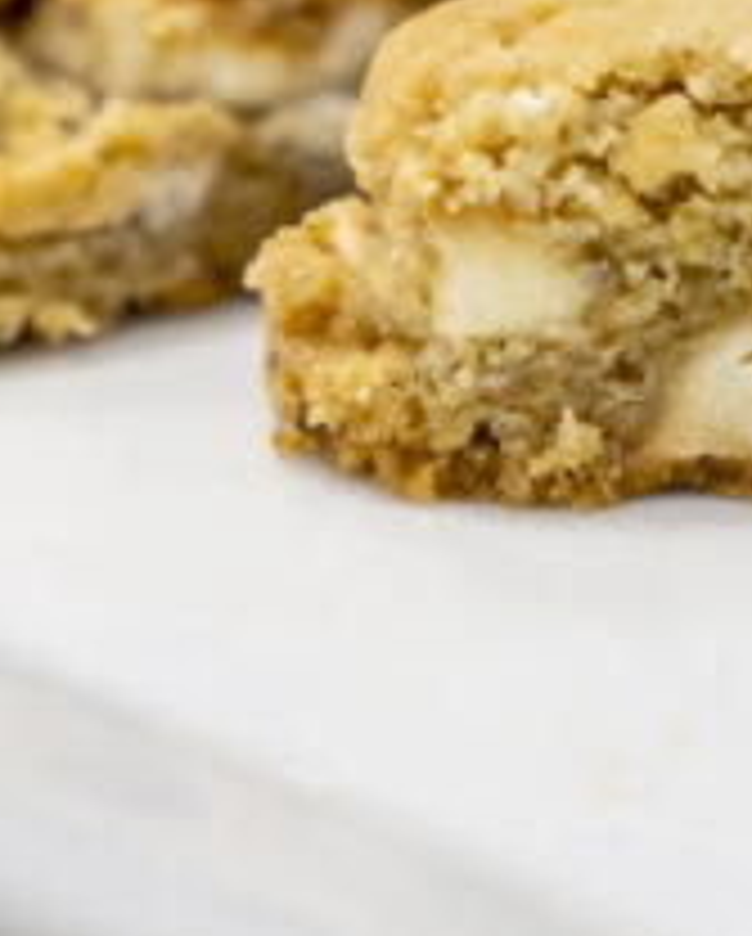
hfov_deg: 4.5
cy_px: -488
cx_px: 788
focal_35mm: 346
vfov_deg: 5.5
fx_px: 9605
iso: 800
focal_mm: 75
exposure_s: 1/320
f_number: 2.8
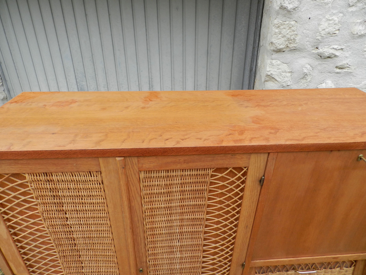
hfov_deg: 73.9
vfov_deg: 58.9
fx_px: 243
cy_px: 138
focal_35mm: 23
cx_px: 183
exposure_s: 1/125
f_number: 4
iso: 160
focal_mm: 4
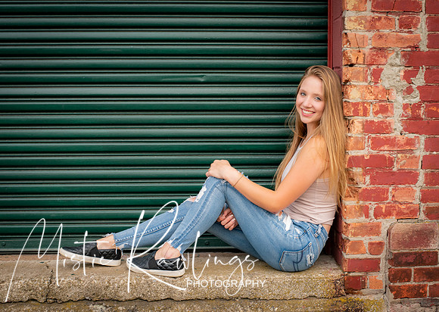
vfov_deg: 24.5
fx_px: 718
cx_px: 256
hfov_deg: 33.9
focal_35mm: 58
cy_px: 161
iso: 500
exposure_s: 1/50
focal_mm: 50
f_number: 7.1
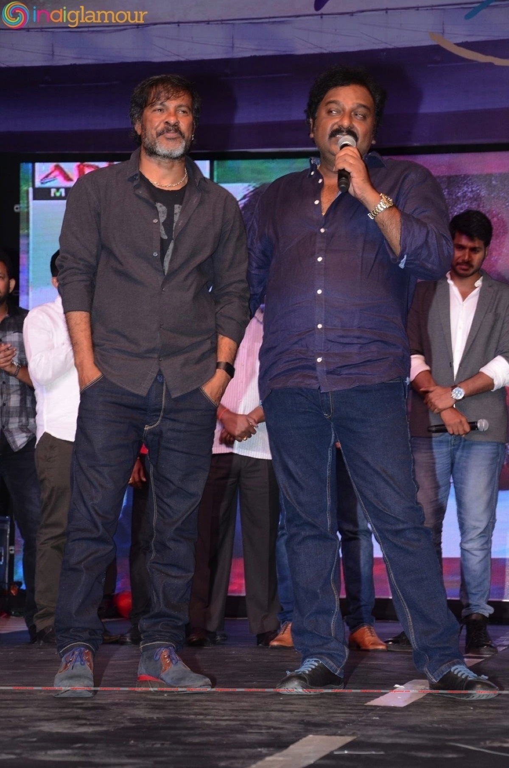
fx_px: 2236
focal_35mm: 105
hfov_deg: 13.0
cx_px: 254
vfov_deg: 19.5
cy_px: 384
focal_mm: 70
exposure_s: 1/125
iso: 1000
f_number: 5.6
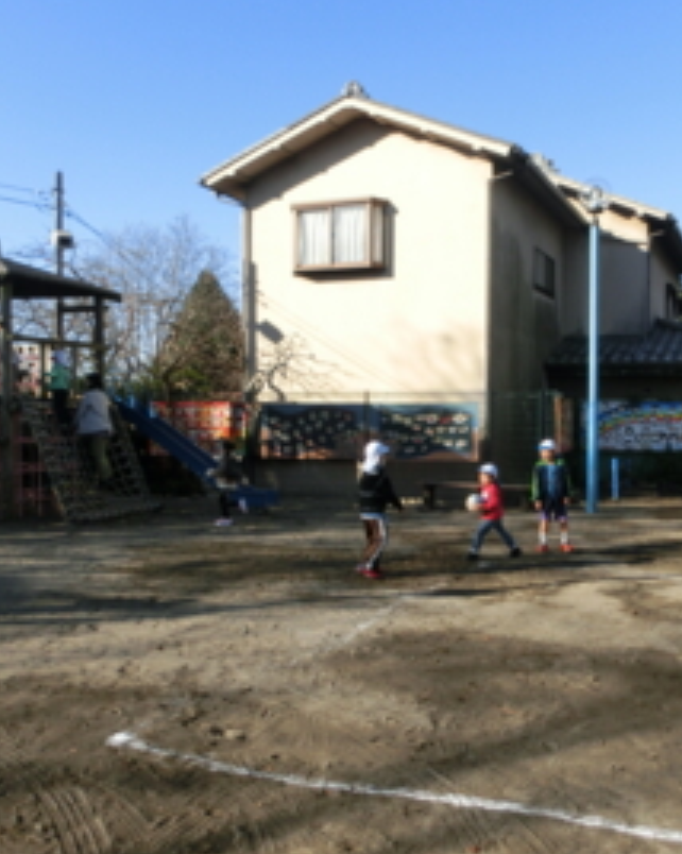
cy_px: 462
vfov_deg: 51.5
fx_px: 884
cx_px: 433
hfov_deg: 41.8
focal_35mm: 35
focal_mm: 4.24
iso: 80
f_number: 3
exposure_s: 1/800
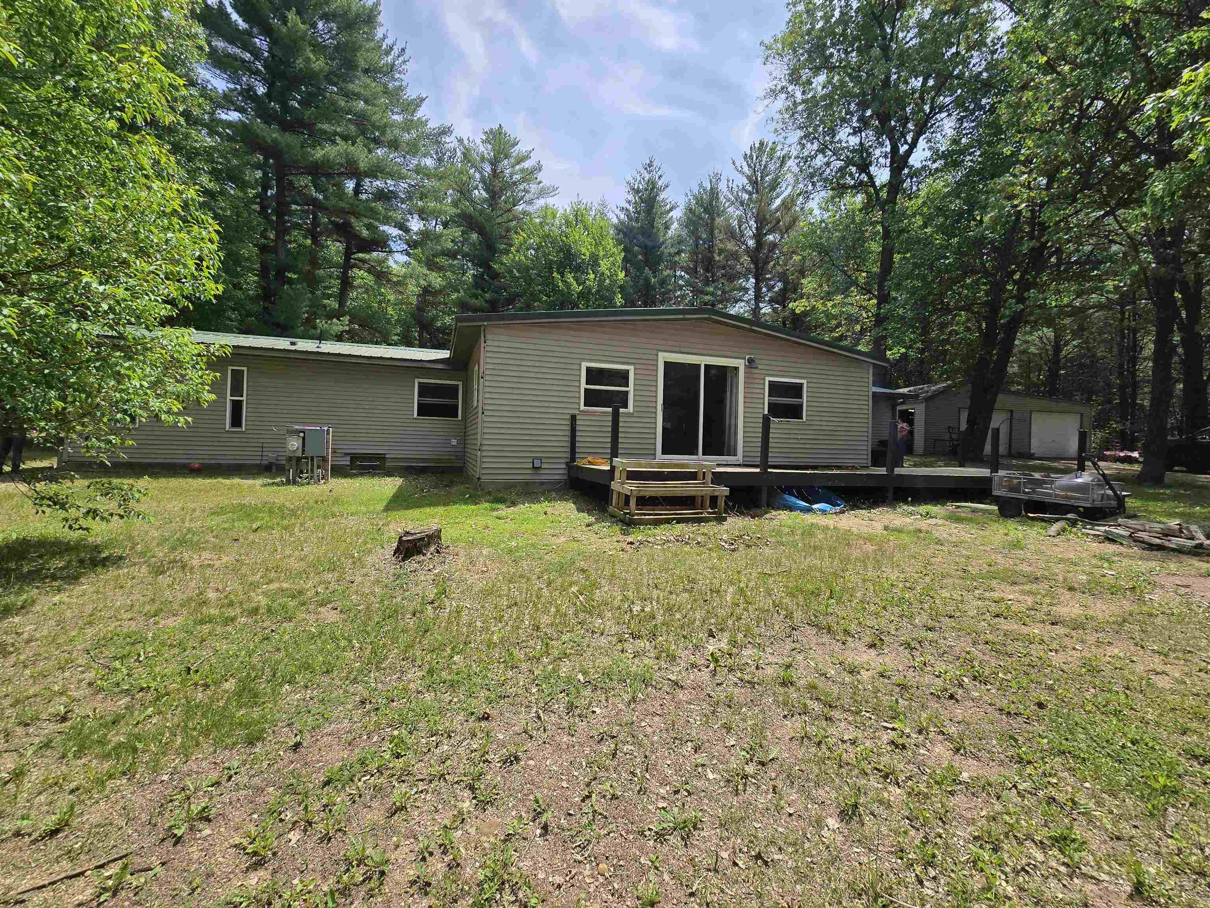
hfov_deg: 106.2
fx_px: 454
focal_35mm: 13
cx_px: 605
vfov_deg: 89.9
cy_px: 454
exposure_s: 1/2265
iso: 50
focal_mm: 2.2
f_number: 2.2
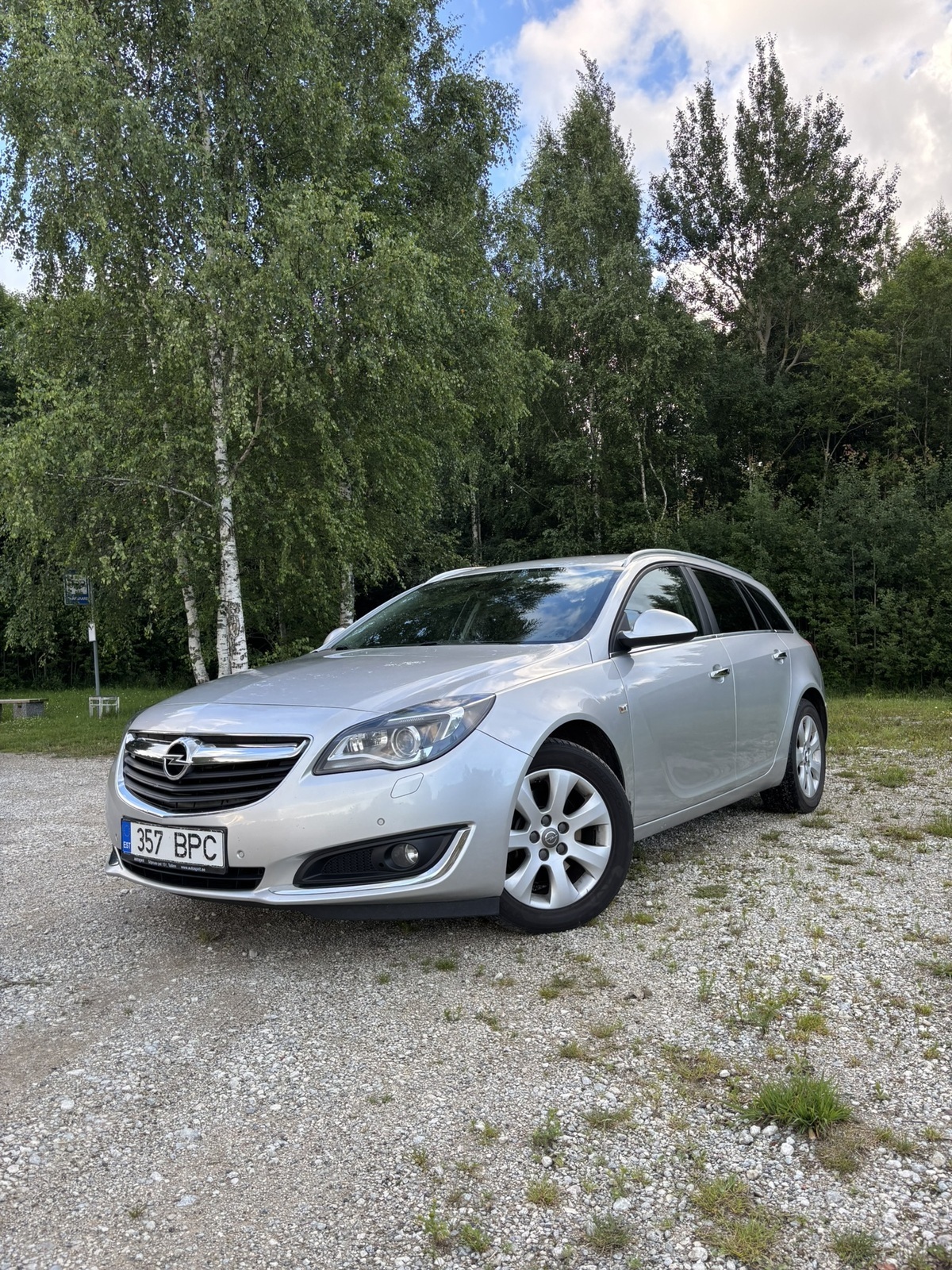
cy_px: 635
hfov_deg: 53.1
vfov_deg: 67.3
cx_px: 476
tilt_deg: +1.4
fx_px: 953
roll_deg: +1.1
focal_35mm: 26
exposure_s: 1/251
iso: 40
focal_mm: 5.96
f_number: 1.6
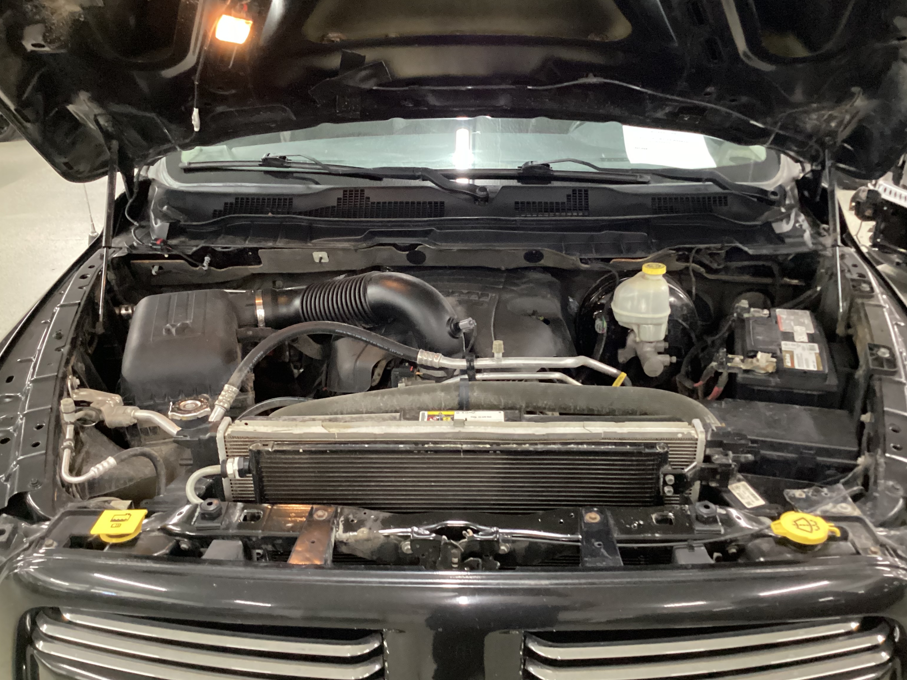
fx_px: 865
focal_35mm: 33
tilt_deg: -24.3
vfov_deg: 42.9
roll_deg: +0.2
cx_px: 463
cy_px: 323
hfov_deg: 55.3
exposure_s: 1/25
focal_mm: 3.3
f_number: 2.4
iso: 640
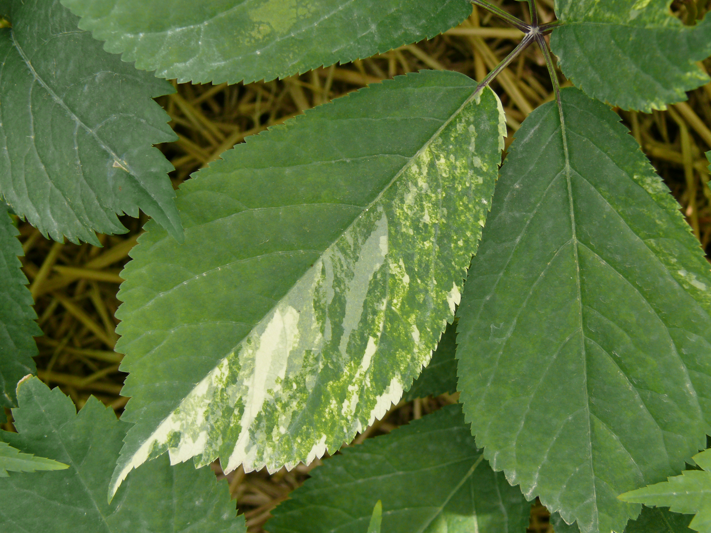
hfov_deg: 40.4
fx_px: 965
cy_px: 266
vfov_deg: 30.9
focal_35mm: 47
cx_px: 356
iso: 100
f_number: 3.2
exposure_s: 1/50
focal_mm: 9.2
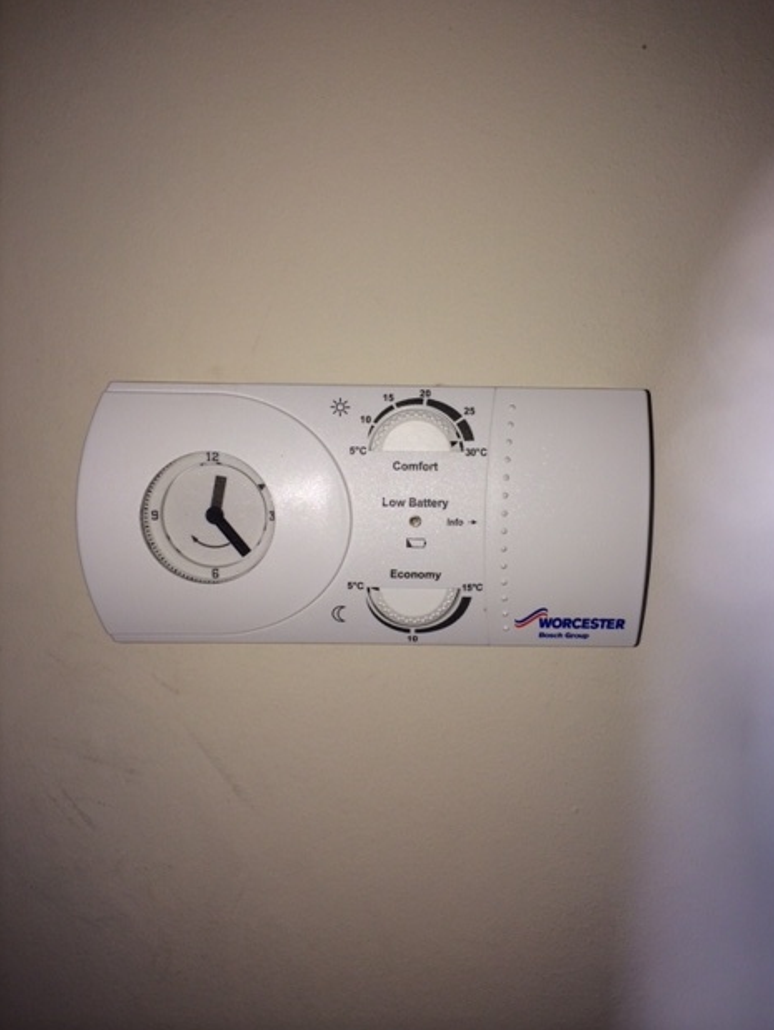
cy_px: 503
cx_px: 396
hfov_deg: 45.5
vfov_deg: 58.3
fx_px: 923
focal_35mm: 31
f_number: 2.2
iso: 32
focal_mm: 4.12
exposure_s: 1/171
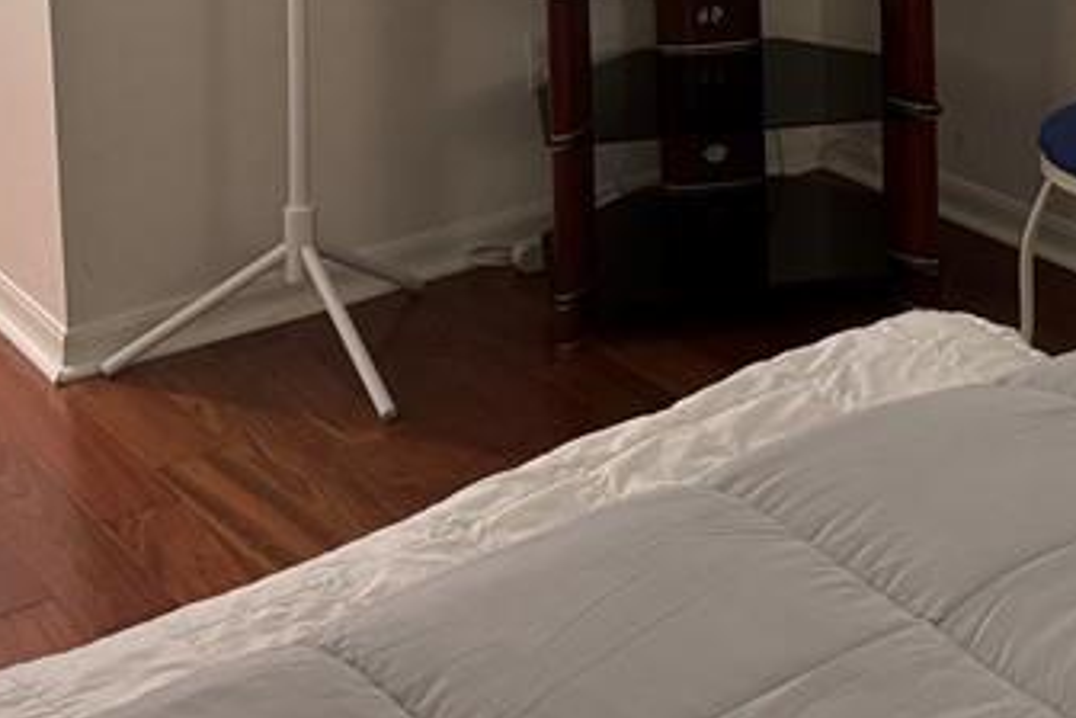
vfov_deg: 16.3
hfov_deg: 26.2
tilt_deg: -5.0
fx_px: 2271
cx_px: 836
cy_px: -378
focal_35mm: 76
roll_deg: +1.2
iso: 250
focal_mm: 6.76
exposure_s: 1/60
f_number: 1.78
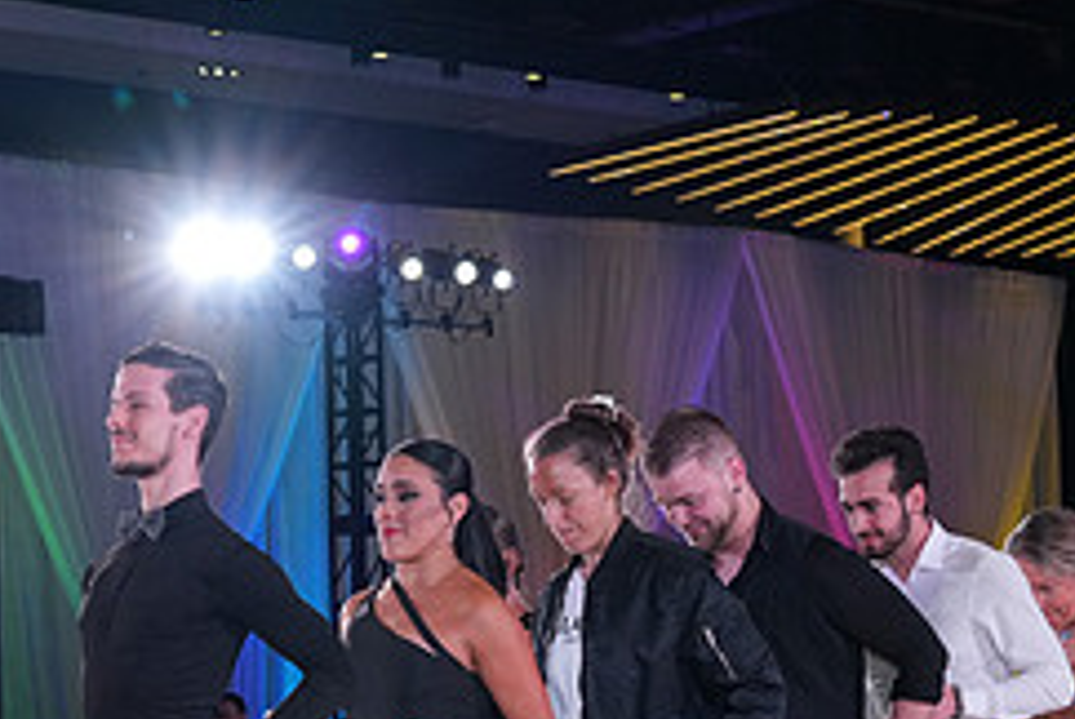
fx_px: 3647
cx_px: 538
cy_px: 850
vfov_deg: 11.1
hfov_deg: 16.8
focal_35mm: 122
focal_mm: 51
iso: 1250
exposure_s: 1/250
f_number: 4.5
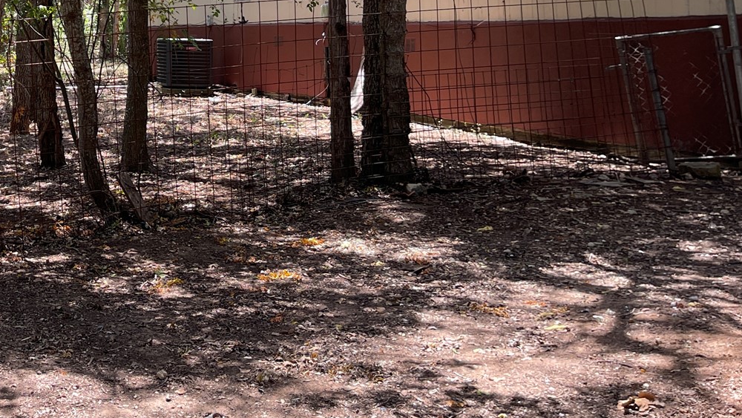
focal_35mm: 58
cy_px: -44
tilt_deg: +2.5
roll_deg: -1.2
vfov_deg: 19.8
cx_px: 12
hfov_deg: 33.2
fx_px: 1141
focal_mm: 5.1
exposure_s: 1/410
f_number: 1.6
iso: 50
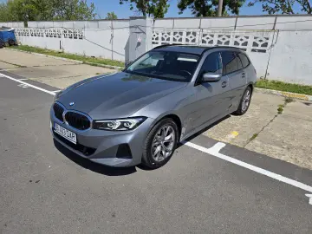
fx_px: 207
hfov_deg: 73.9
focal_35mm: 23
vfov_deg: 58.9
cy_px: 117
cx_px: 156
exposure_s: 1/3891
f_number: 1.7
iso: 40
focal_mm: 6.3
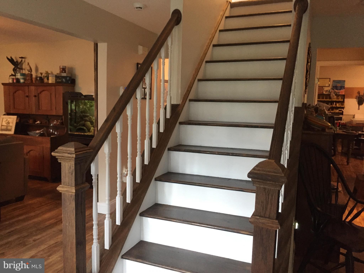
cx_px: 182
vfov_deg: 48.2
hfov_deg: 61.7
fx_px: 305
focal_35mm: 29
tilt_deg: -6.0
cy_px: 136
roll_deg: -1.0
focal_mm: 4.15
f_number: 2.2
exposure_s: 1/30
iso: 250
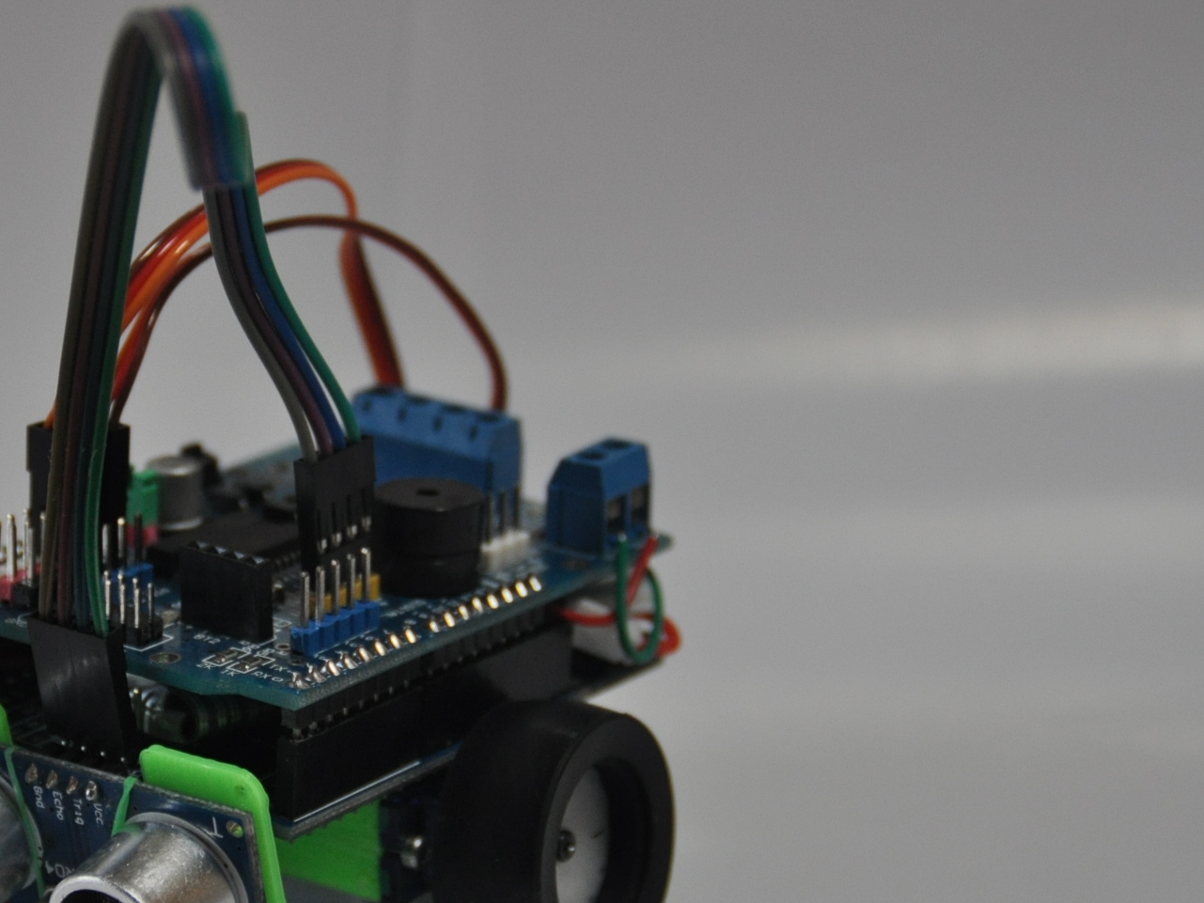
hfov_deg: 14.5
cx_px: 213
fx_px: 4696
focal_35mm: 135
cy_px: 570
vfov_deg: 11.0
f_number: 5
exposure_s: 1/125
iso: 800
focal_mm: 56
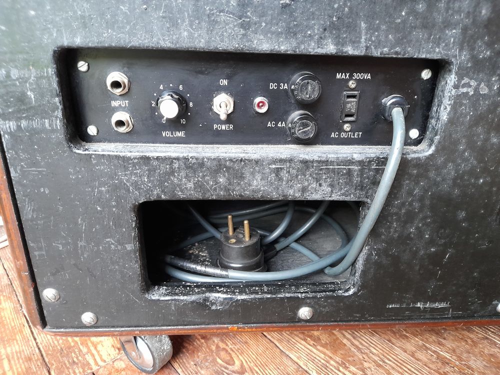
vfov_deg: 54.9
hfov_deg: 69.4
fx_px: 361
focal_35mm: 25
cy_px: 188
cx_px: 250
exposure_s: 1/25
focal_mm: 4.6
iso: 640
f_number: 2
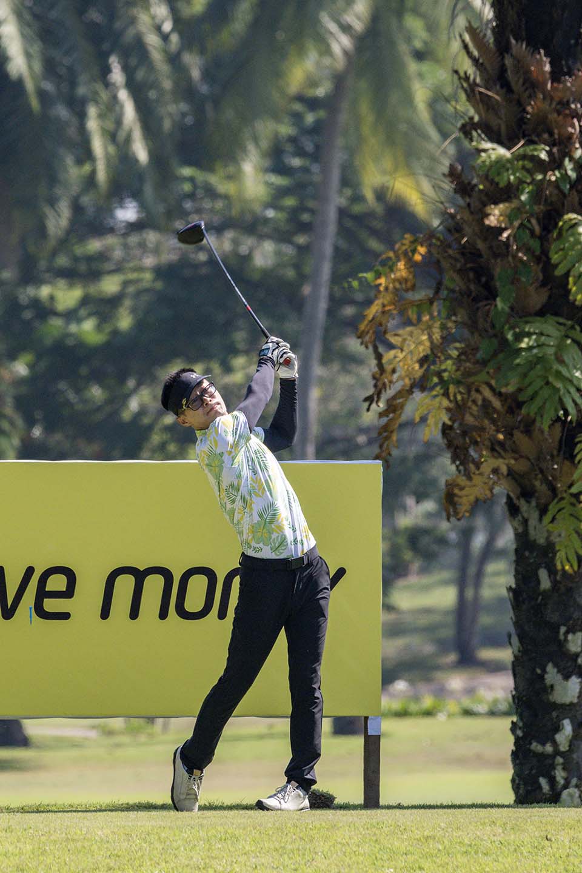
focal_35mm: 400
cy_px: 436
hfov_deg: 3.4
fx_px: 9699
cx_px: 291
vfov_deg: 5.2
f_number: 8
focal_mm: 400
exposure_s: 1/2000
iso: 1600
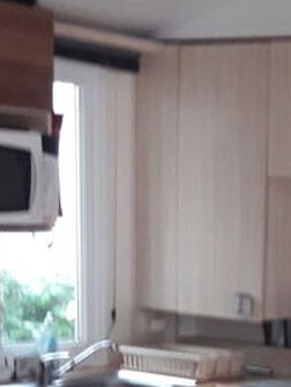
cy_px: 513
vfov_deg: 16.7
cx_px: 327
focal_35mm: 111
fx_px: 1244
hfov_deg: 13.1
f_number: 1.9
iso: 250
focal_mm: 3.7
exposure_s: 1/17
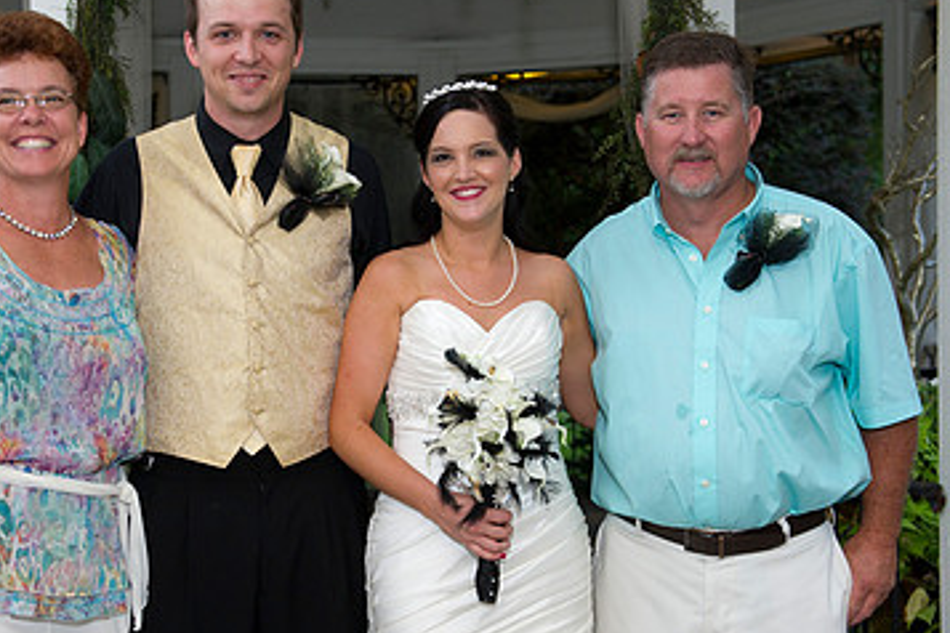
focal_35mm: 65
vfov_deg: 20.9
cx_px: 359
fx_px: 1715
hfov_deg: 30.8
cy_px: 348
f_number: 3.5
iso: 800
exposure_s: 1/100
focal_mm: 40
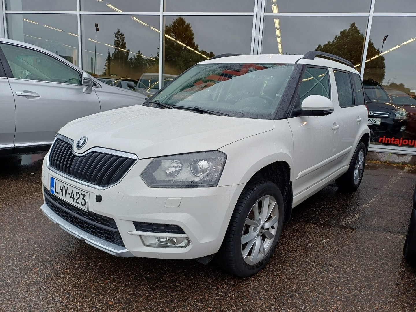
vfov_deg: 54.9
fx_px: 300
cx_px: 208
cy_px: 156
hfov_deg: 69.4
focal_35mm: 25
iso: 50
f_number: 1.8
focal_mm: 4.65
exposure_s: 1/161
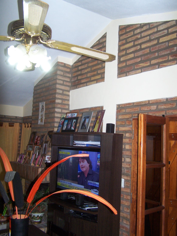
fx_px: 259
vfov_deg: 49.0
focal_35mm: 38
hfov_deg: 37.7
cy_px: 118
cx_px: 88
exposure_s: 1/60
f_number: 2.8
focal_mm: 6.3
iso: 140
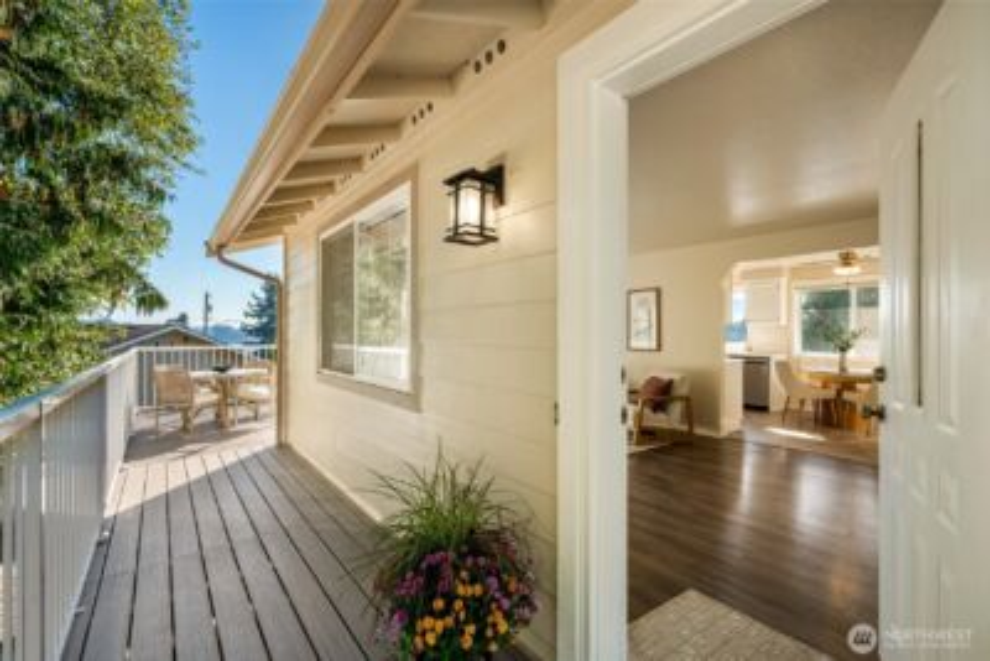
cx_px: 495
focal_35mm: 16
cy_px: 330
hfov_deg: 95.0
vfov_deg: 72.1
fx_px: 454
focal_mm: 16.5
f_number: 9
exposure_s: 1/125
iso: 400
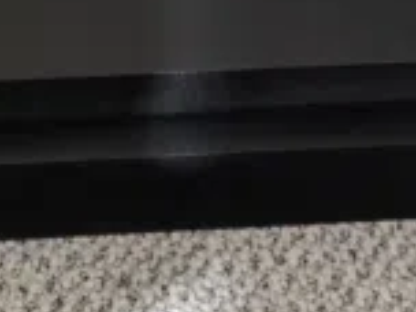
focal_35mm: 97
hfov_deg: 20.2
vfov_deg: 14.7
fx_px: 1166
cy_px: -63
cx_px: 175
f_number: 1.8
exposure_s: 1/33.3
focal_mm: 5.56
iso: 977
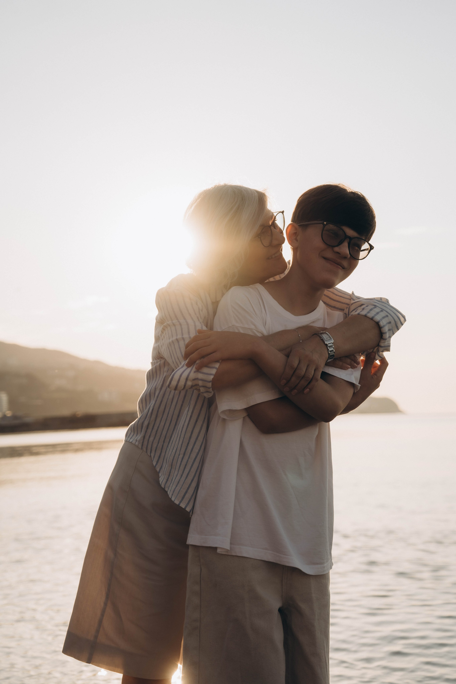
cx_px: 228
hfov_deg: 19.5
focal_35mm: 70
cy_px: 342
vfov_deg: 28.8
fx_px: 1330
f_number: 5.6
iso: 100
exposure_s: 1/500
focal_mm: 70
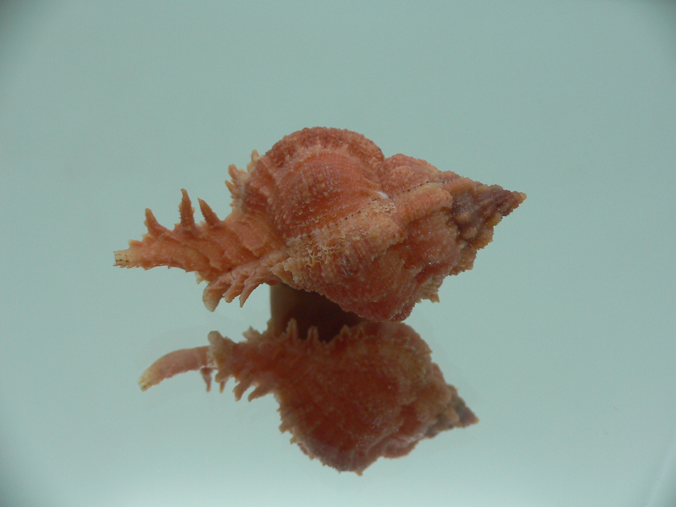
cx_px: 338
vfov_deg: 40.7
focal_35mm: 35
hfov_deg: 52.6
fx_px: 683
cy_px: 254
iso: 80
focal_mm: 4.6
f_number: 2.8
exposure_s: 1/60
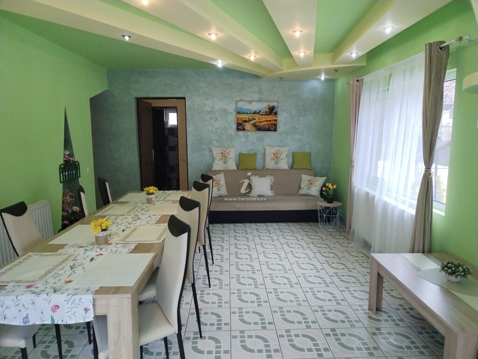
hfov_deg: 67.3
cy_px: 180
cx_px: 239
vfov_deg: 53.1
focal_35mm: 26
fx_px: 359
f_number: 1.8
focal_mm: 4.75
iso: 269
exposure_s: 1/50
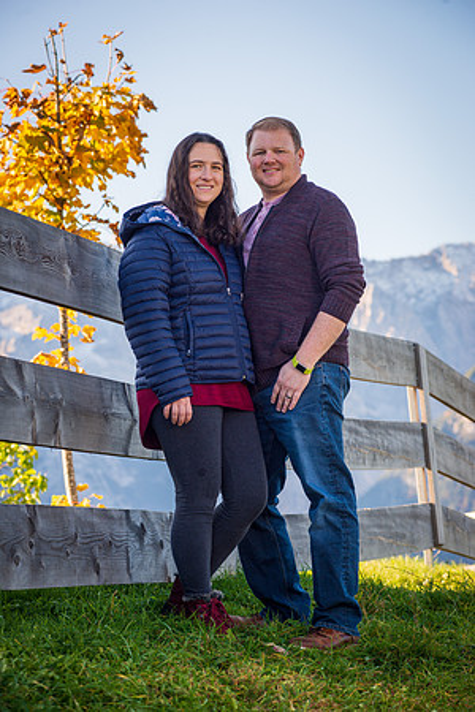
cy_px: 356
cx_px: 238
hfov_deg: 13.0
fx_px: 2078
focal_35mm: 105
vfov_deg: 19.5
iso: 200
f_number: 6.3
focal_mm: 105
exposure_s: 1/250
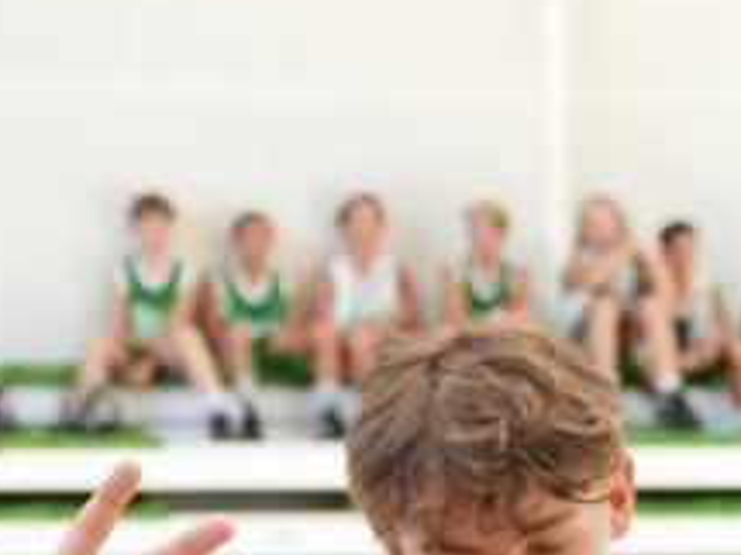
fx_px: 3209
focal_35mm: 150
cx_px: -190
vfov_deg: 9.9
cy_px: 429
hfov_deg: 12.8
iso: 1250
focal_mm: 28
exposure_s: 1/400
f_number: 2.8
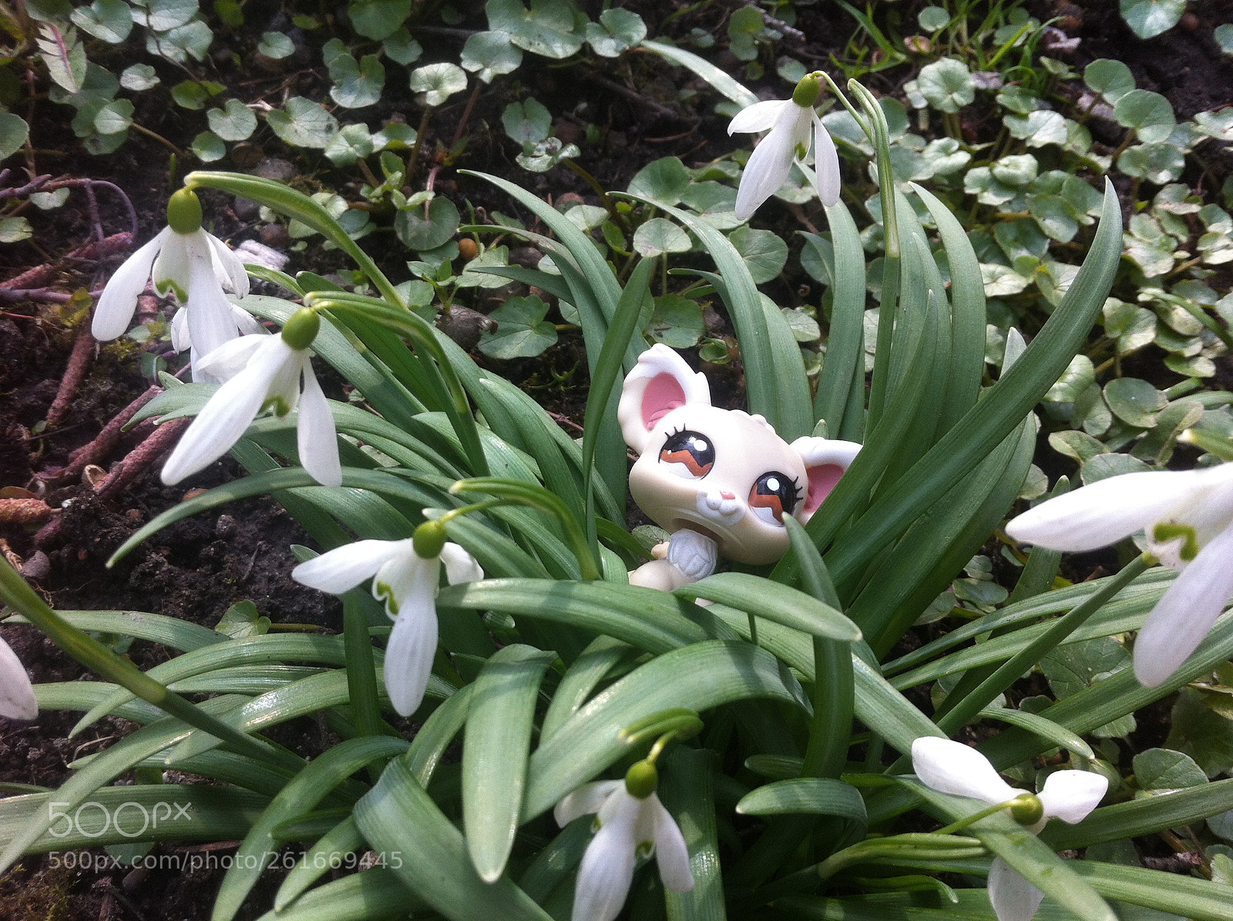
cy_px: 460
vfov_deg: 40.6
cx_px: 616
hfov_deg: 52.7
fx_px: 1245
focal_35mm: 35
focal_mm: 3.85
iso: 80
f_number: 2.8
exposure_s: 1/287
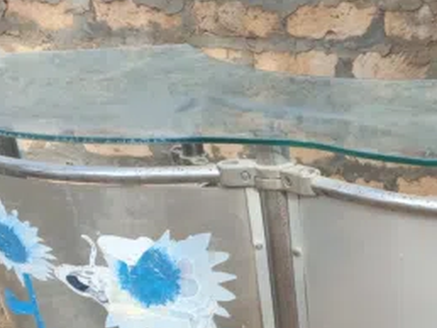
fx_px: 783
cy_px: 369
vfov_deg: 22.3
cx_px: 412
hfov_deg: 29.6
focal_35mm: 62
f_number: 1.8
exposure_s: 1/144
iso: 25
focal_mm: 4.6
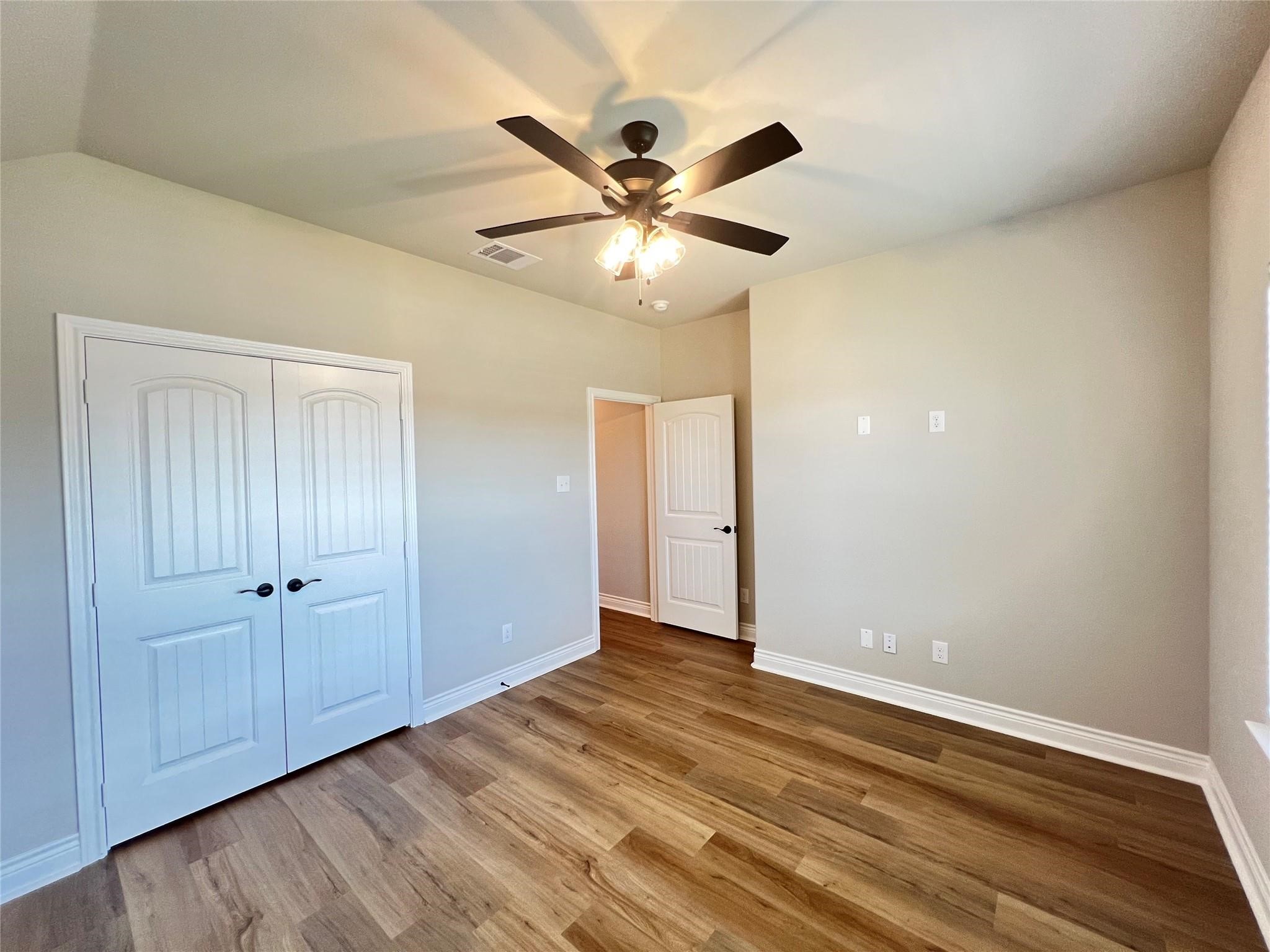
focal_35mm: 13
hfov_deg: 106.2
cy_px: 476
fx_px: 477
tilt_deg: -1.2
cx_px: 635
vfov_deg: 89.9
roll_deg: +1.0
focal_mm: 1.57
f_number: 1.8
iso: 200
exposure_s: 1/60
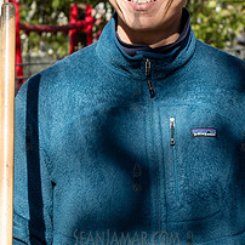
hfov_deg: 12.8
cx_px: 186
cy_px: 58
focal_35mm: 136
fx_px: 1089
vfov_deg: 12.8
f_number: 5
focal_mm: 42
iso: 100
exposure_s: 1/160
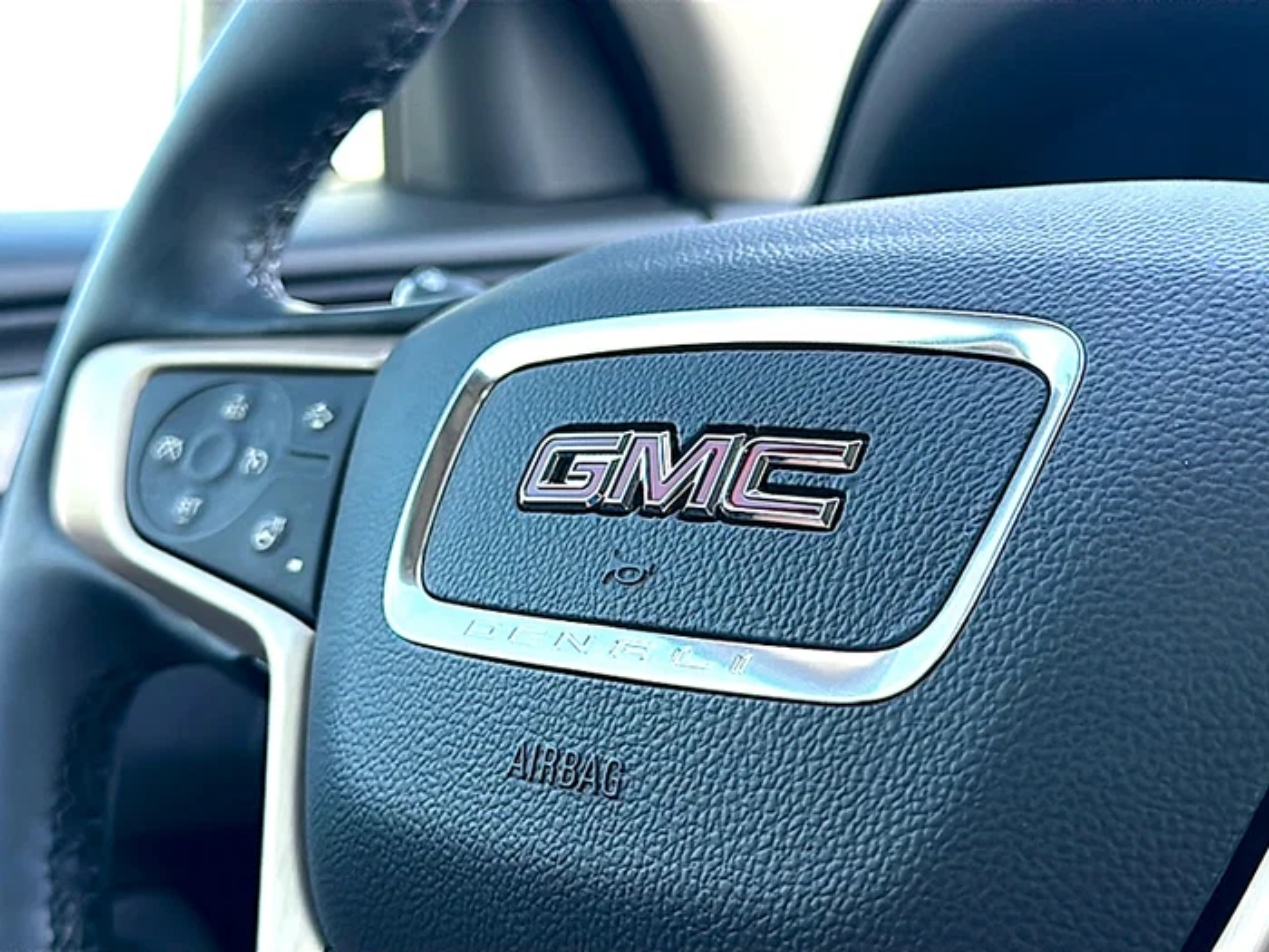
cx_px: 634
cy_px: 476
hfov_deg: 47.9
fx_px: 1430
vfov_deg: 36.8
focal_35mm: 39
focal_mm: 6.86
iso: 100
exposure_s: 1/132
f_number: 1.78
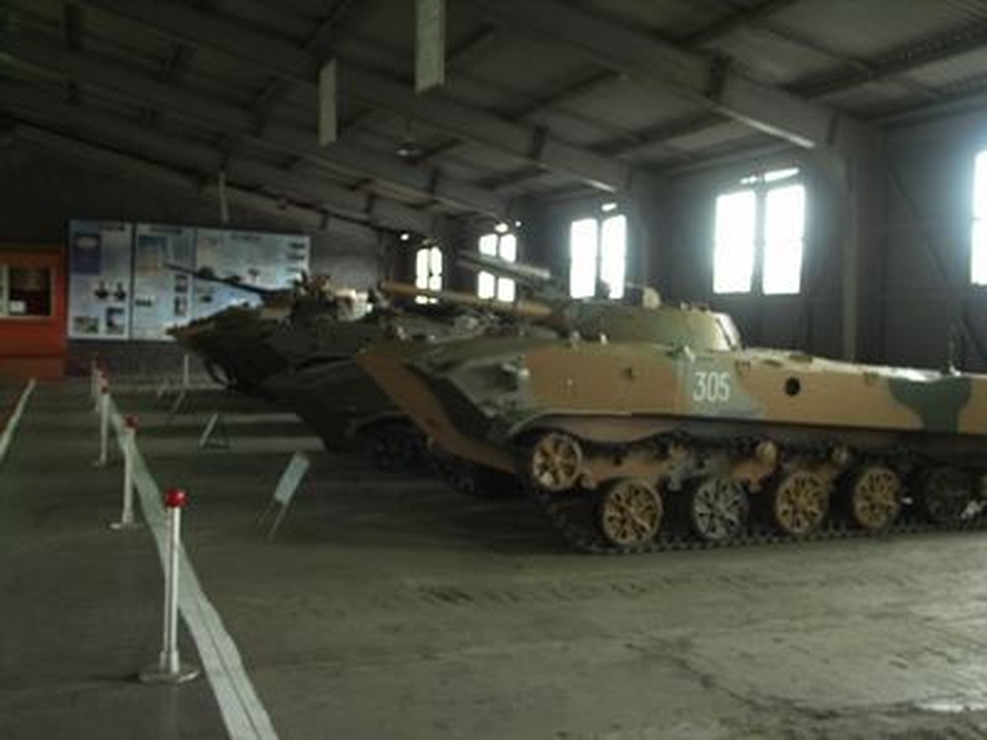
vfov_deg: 38.7
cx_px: 494
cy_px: 370
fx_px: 1055
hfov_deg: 50.1
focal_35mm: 37
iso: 100
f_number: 2.8
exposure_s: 1/8
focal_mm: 9.6
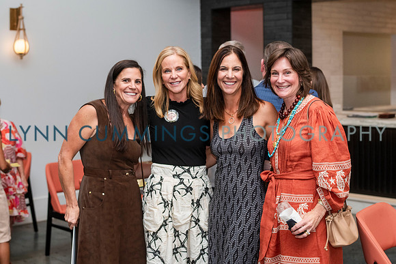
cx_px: 201
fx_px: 655
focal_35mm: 60
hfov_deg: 33.6
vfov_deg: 22.8
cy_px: 130
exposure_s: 1/125
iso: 1250
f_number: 4
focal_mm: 58
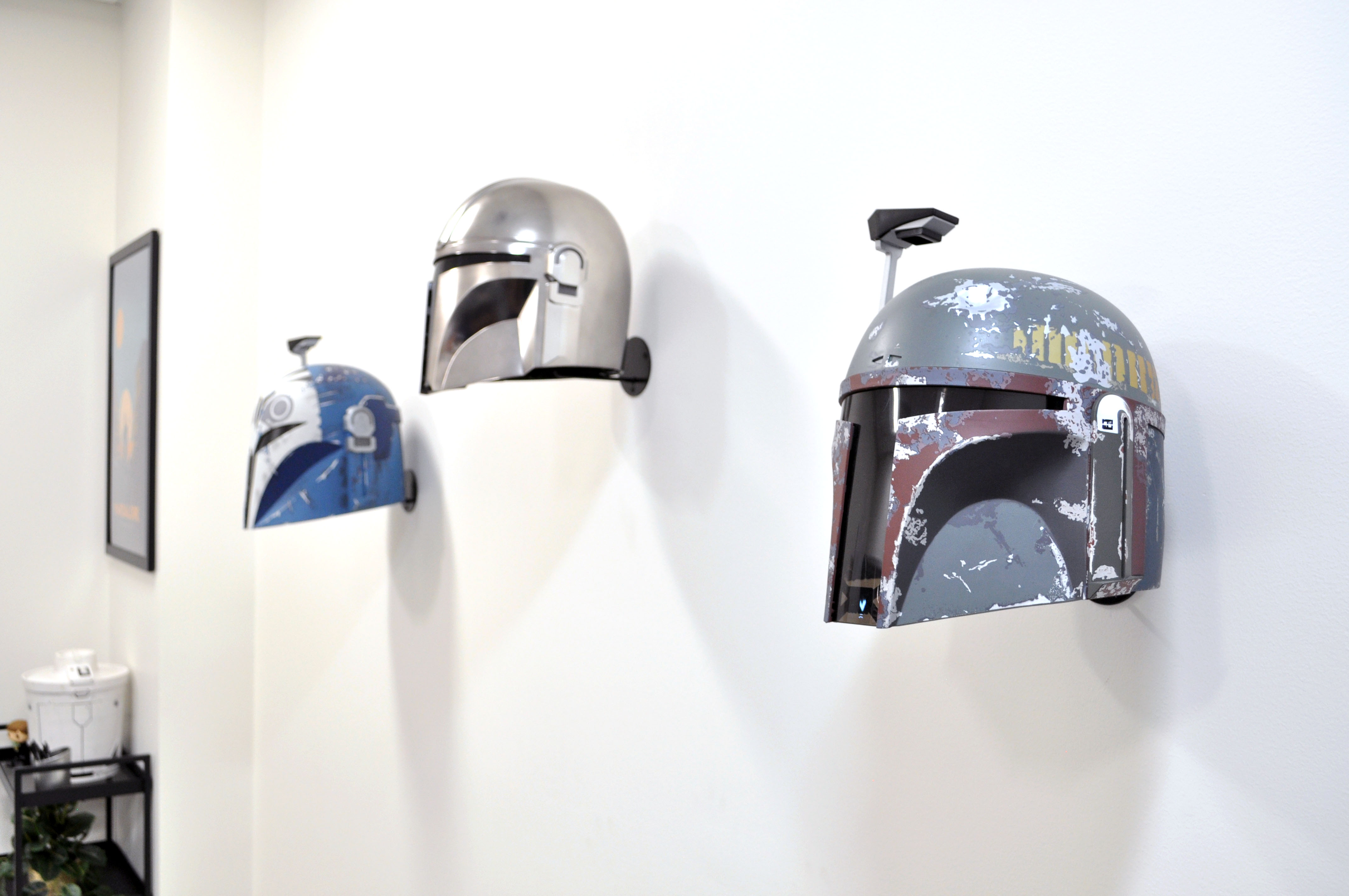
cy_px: 448
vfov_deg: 39.9
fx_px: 1235
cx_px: 674
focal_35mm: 33
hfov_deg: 57.3
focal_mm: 22
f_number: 4.8
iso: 640
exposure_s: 1/60
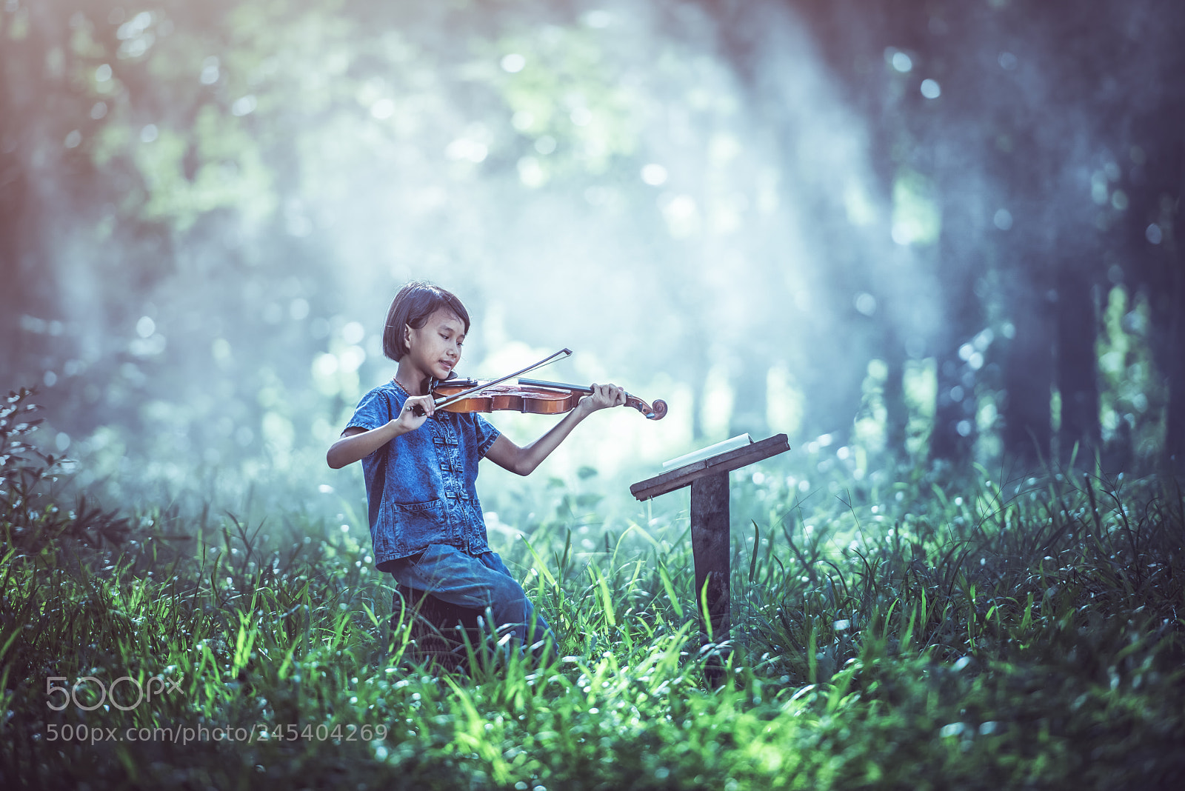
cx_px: 592
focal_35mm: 200
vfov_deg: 6.9
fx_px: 6585
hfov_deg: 10.3
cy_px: 396
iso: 140
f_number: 2.8
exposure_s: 1/320
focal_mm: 200
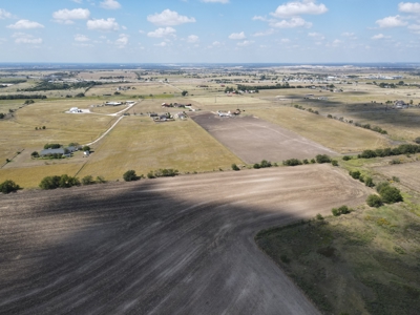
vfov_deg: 56.8
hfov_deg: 71.6
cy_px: 158
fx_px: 291
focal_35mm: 24
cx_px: 210
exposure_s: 1/640
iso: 100
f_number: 2.8
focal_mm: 4.5
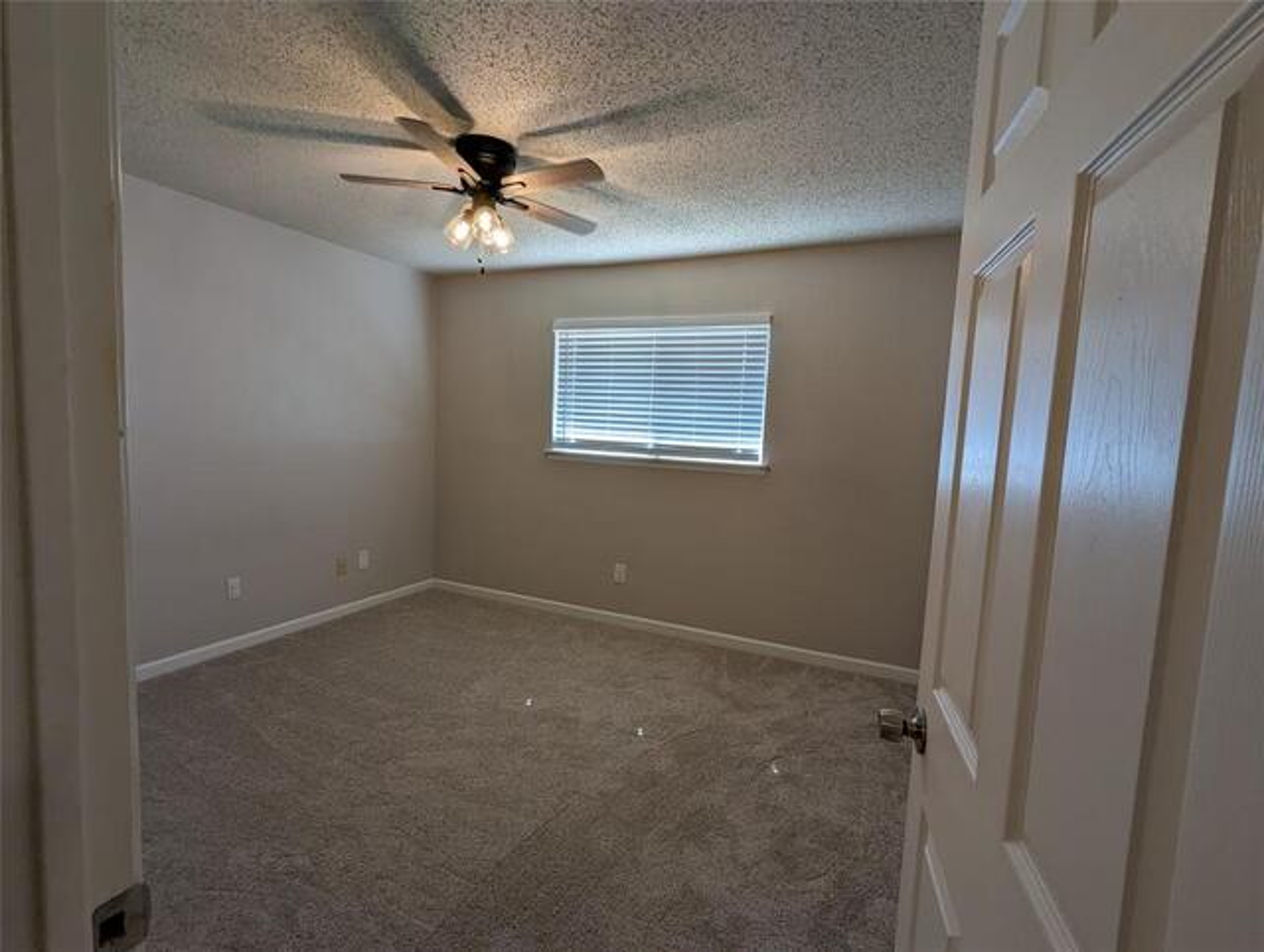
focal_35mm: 16
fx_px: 585
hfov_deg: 94.4
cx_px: 632
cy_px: 476
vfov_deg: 78.3
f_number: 2.2
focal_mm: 2.35
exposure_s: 1/120
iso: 76
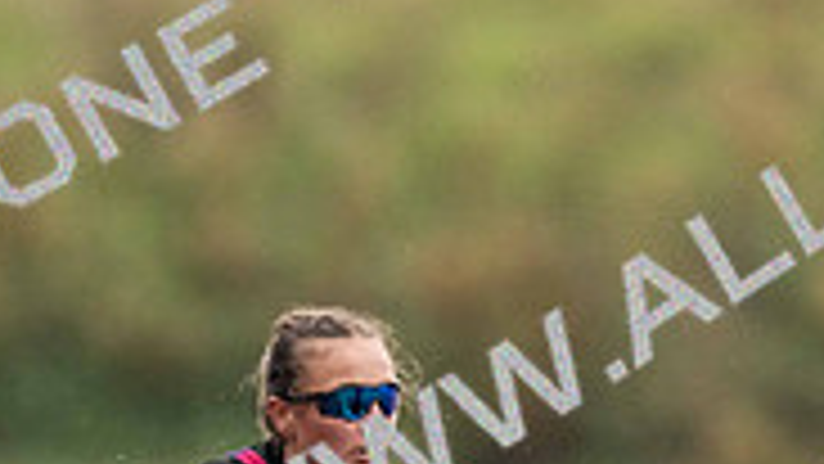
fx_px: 43595
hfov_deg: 1.1
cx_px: 738
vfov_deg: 0.6
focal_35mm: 1995
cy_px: 597
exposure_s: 1/2500
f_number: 4
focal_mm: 600
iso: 3200
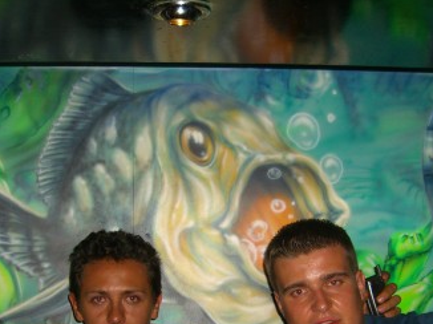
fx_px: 875
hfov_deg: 27.8
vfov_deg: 20.5
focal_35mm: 70
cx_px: 227
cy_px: 297
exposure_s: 1/60
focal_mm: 7.9
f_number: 2.8
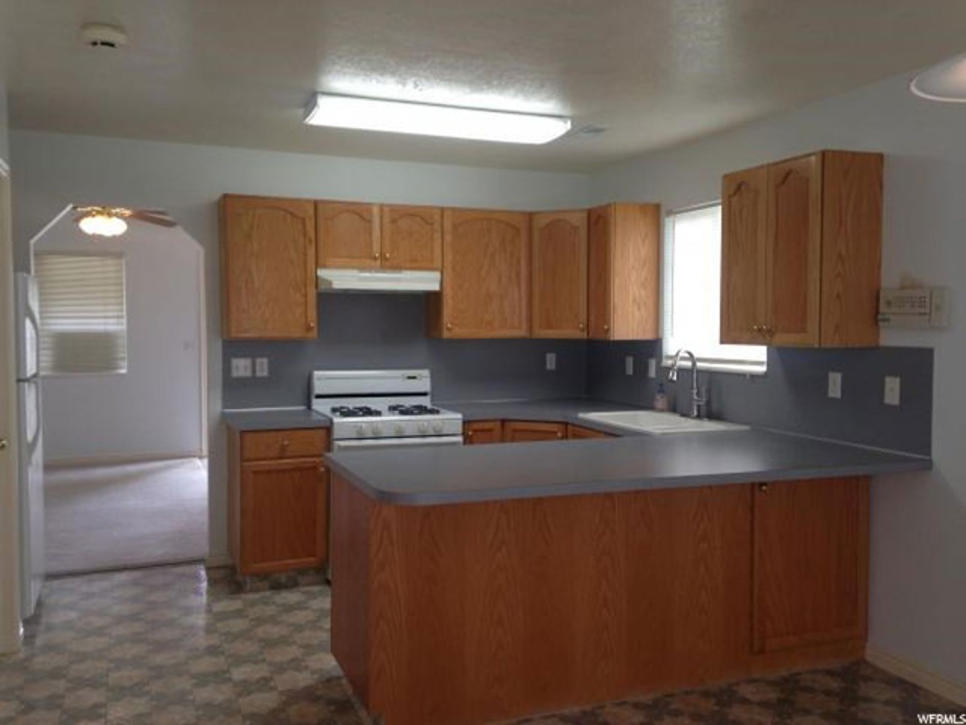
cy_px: 362
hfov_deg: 55.4
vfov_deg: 42.9
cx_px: 483
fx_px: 921
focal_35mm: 33
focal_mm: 4.12
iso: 80
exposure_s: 1/60
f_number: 2.4
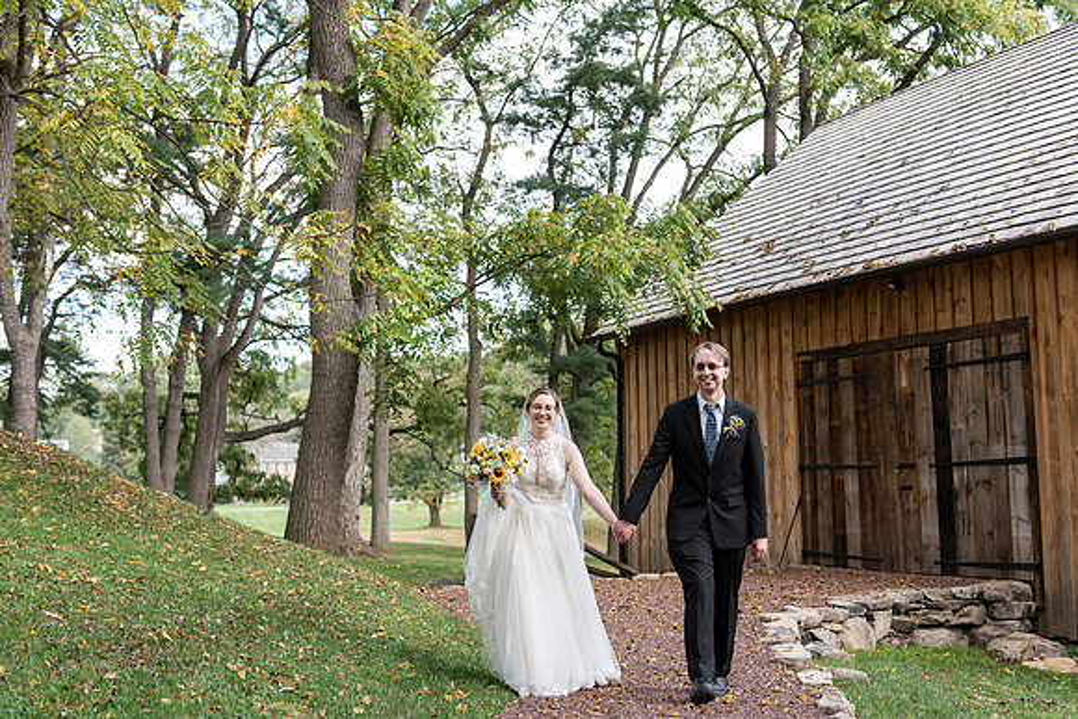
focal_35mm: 45
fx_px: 1345
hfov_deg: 43.7
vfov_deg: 29.9
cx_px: 539
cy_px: 360
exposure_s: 1/400
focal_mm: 44
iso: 400
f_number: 4
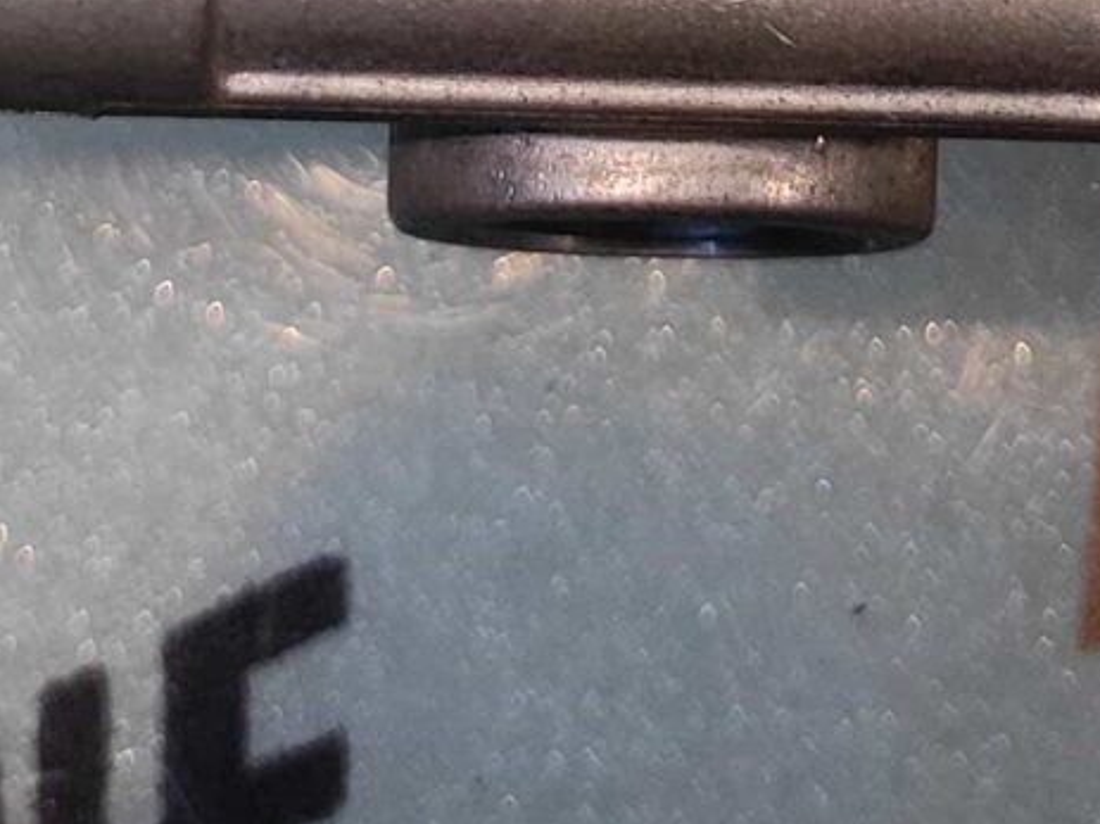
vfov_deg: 12.5
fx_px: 2986
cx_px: 796
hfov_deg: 20.7
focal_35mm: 94
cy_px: -1135
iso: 179
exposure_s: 1/50
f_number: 1.79
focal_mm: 4.74
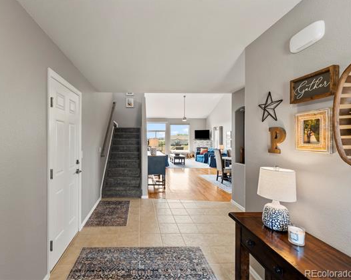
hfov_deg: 92.1
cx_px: 144
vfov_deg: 80.4
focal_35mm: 16
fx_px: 166
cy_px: 139
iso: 400
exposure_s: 1/4
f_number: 8
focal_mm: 14
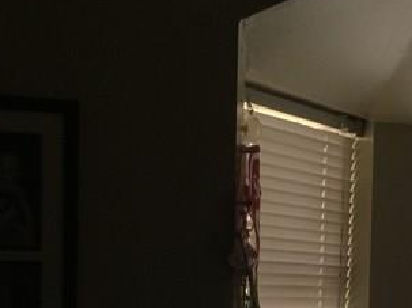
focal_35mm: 98
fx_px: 1166
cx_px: 393
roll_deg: -2.2
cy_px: 351
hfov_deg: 19.6
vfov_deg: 14.7
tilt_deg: -0.8
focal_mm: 4.15
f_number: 2.2
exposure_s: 1/30
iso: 40
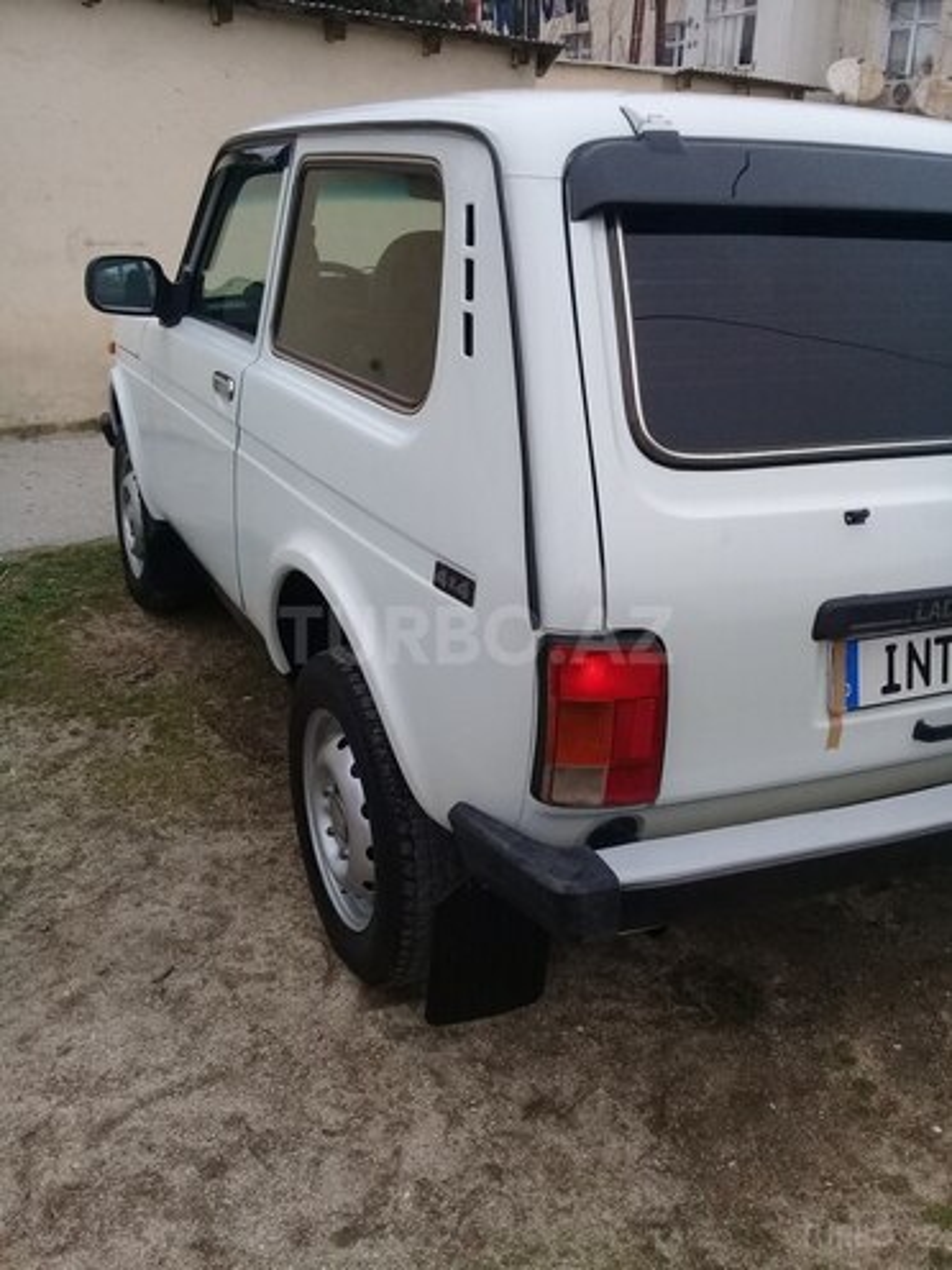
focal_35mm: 31
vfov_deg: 58.4
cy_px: 635
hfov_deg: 45.4
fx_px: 1137
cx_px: 476
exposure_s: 1/100
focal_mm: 3.3
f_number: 2.2
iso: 80
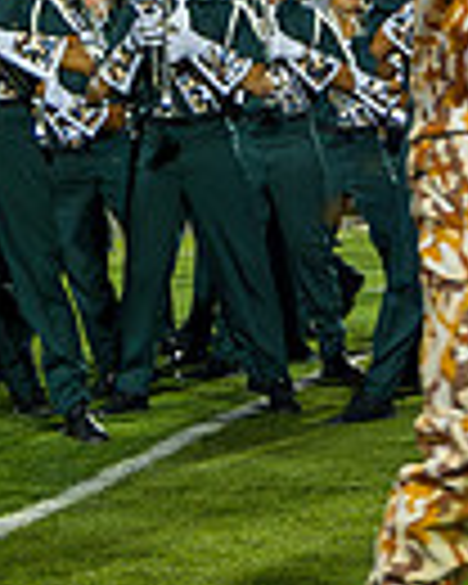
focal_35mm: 194
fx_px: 3359
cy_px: 0
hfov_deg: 7.9
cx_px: 526
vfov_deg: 9.9
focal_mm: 35
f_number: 4
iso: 1100
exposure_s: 1/160
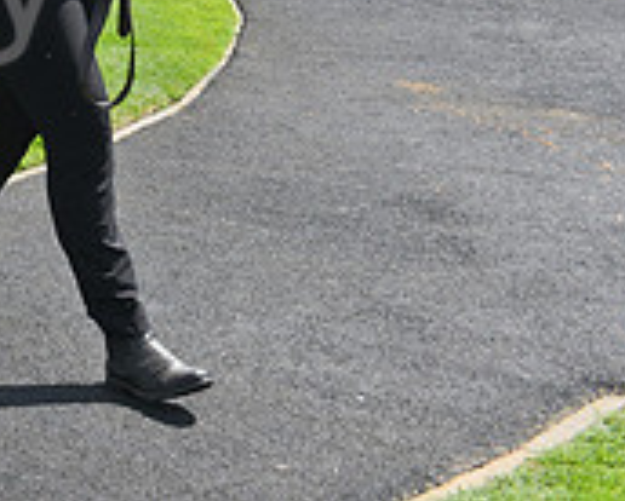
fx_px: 2111
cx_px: -400
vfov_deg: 13.0
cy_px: -198
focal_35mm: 114
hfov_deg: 15.2
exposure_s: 1/1600
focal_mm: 36
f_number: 5.6
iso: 400
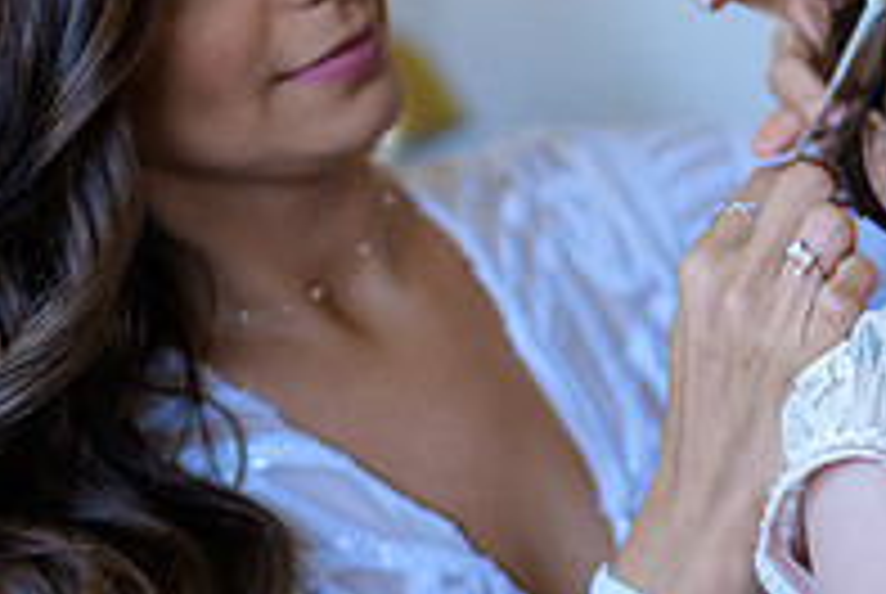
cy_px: 173
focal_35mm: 103
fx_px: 2539
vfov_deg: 13.3
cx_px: 1048
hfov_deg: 18.8
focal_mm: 35
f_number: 2
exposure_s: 1/125
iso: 500
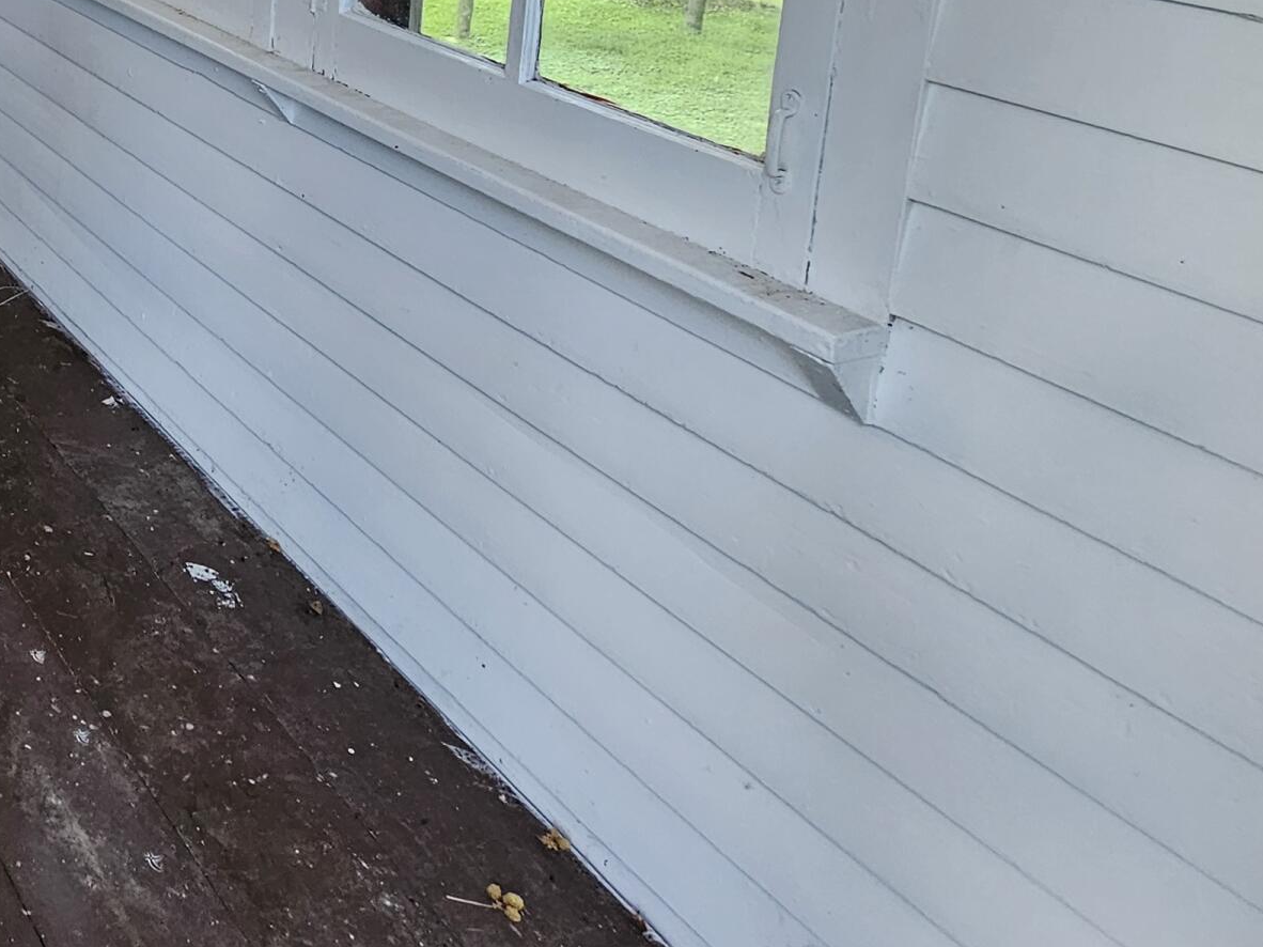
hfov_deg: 39.6
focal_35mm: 33
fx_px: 1204
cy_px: -124
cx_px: -255
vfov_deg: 35.8
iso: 100
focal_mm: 2.2
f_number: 2.2
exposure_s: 1/60
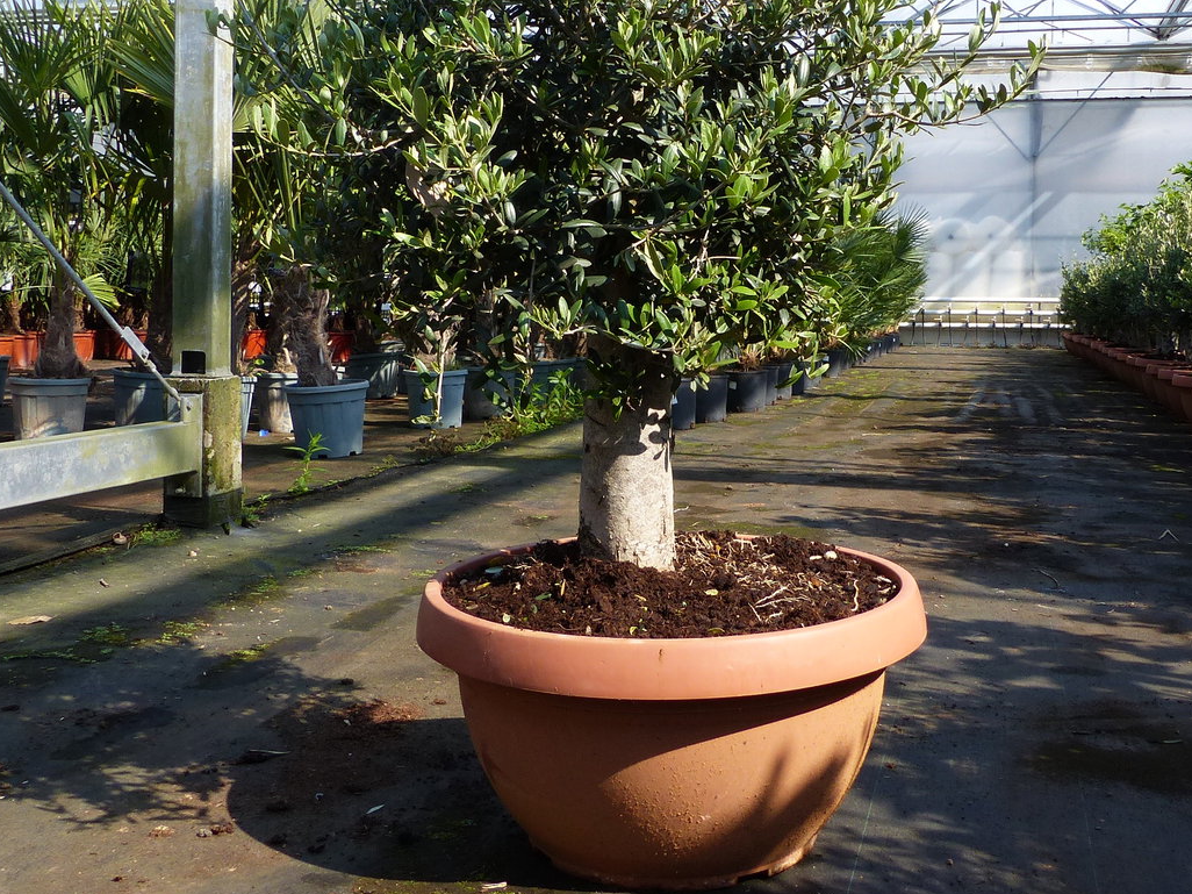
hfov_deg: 47.8
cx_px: 659
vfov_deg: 36.6
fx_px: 1343
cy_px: 334
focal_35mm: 39
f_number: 4
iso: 100
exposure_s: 1/400
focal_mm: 4.5
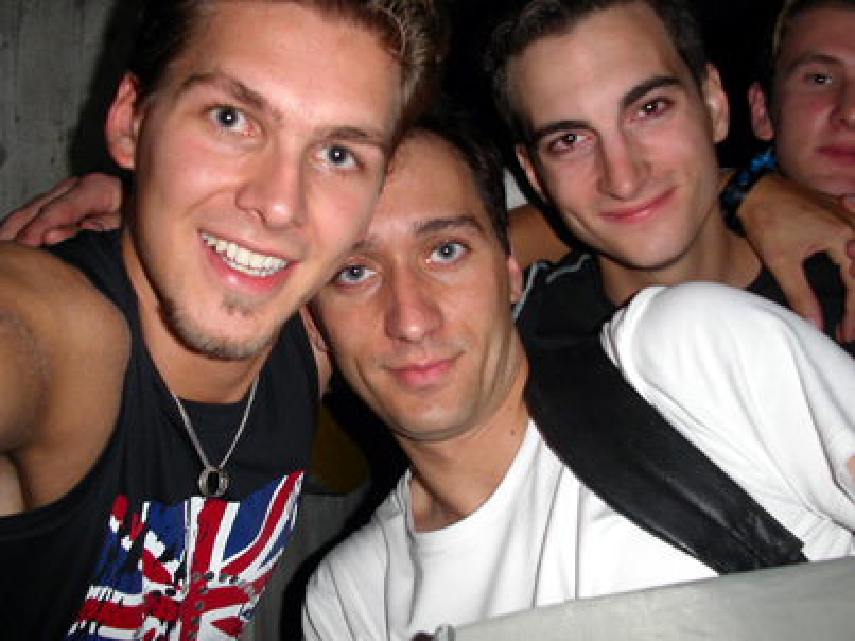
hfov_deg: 49.0
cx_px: 428
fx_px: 938
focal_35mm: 38
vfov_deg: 37.7
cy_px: 320
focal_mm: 7.8
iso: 100
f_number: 2.8
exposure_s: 1/30
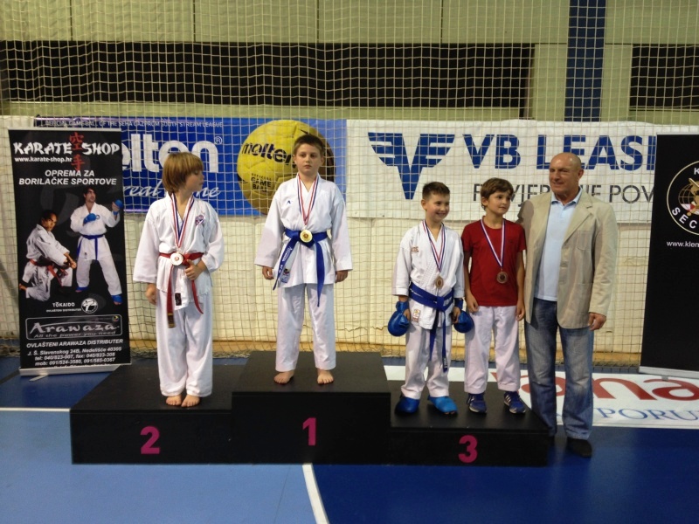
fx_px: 707
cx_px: 350
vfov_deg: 40.7
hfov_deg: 52.6
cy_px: 262
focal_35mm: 35
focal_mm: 4.28
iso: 50
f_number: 2.4
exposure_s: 1/24
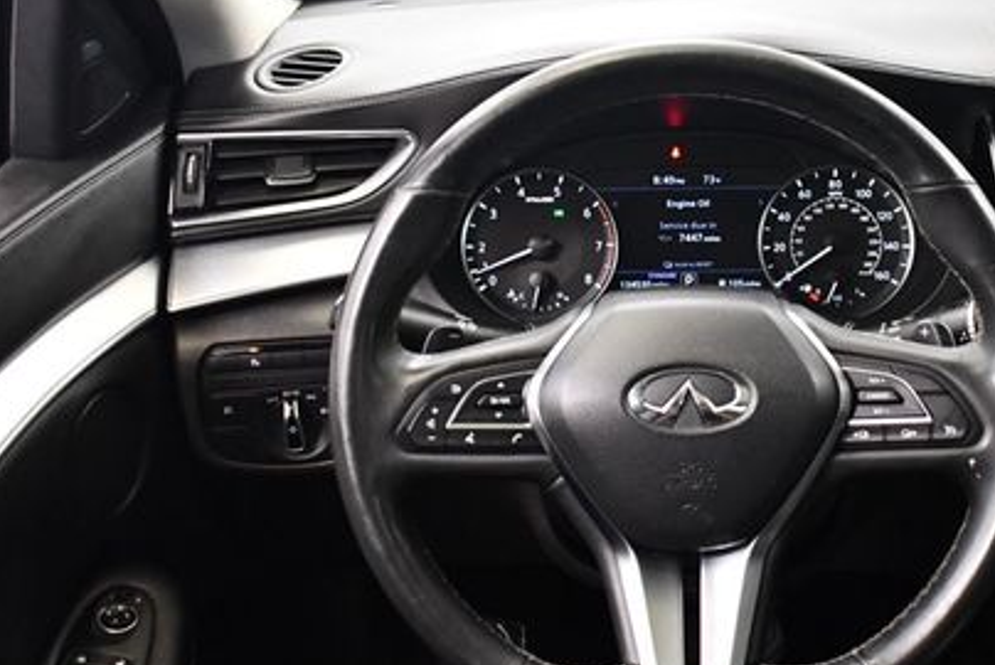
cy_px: 357
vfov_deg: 23.8
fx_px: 1576
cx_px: 697
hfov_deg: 34.6
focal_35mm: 57
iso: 3200
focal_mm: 18
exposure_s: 1/80
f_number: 3.5
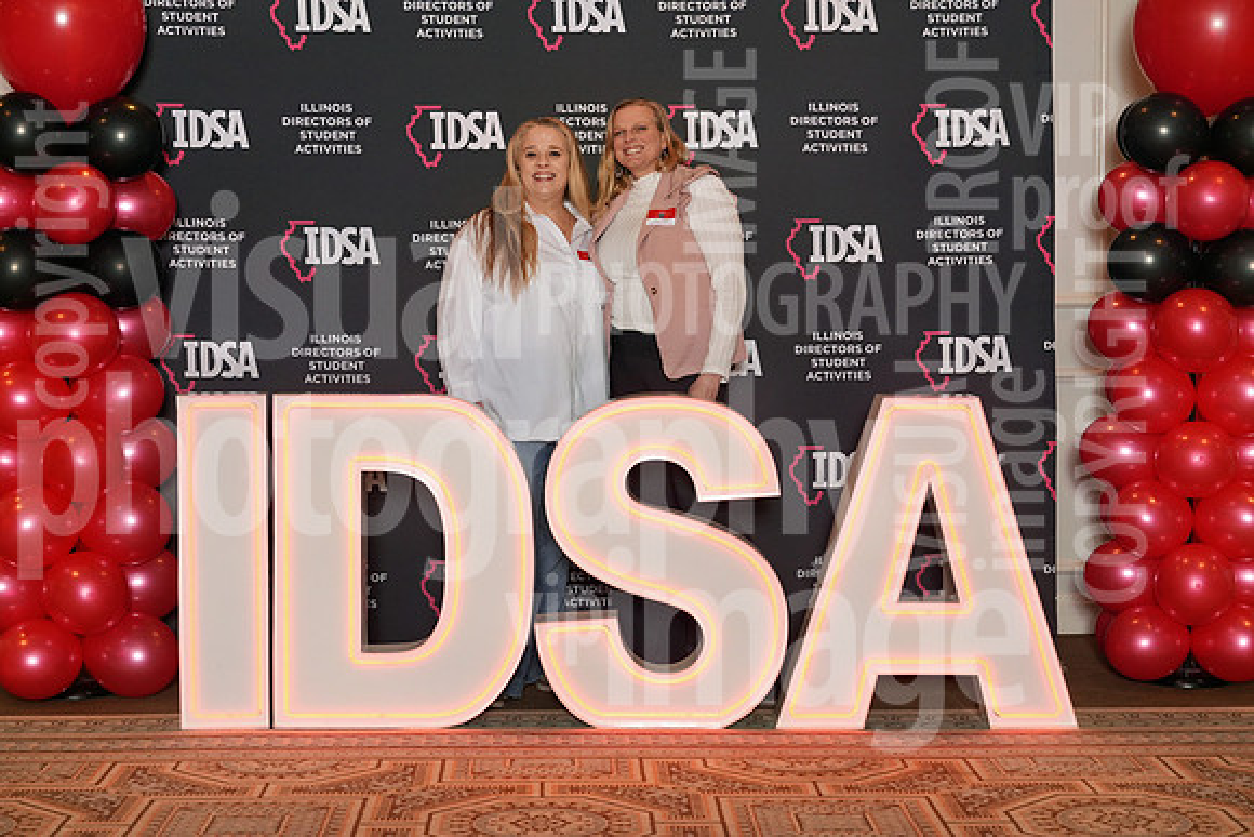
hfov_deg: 31.2
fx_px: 2247
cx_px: 627
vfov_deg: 21.1
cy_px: 418
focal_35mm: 64
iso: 1000
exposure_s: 1/80
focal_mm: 43
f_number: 7.1
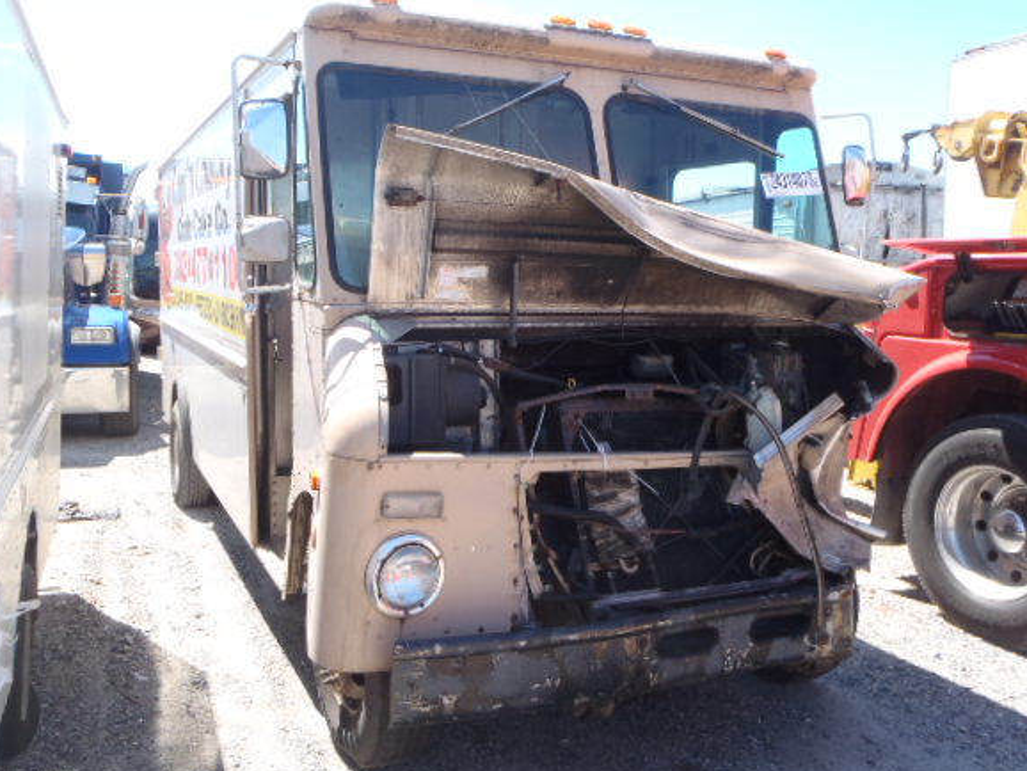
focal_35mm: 31
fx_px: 920
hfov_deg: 58.3
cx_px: 473
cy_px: 382
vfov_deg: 45.5
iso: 80
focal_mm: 5
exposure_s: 1/125
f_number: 4.5
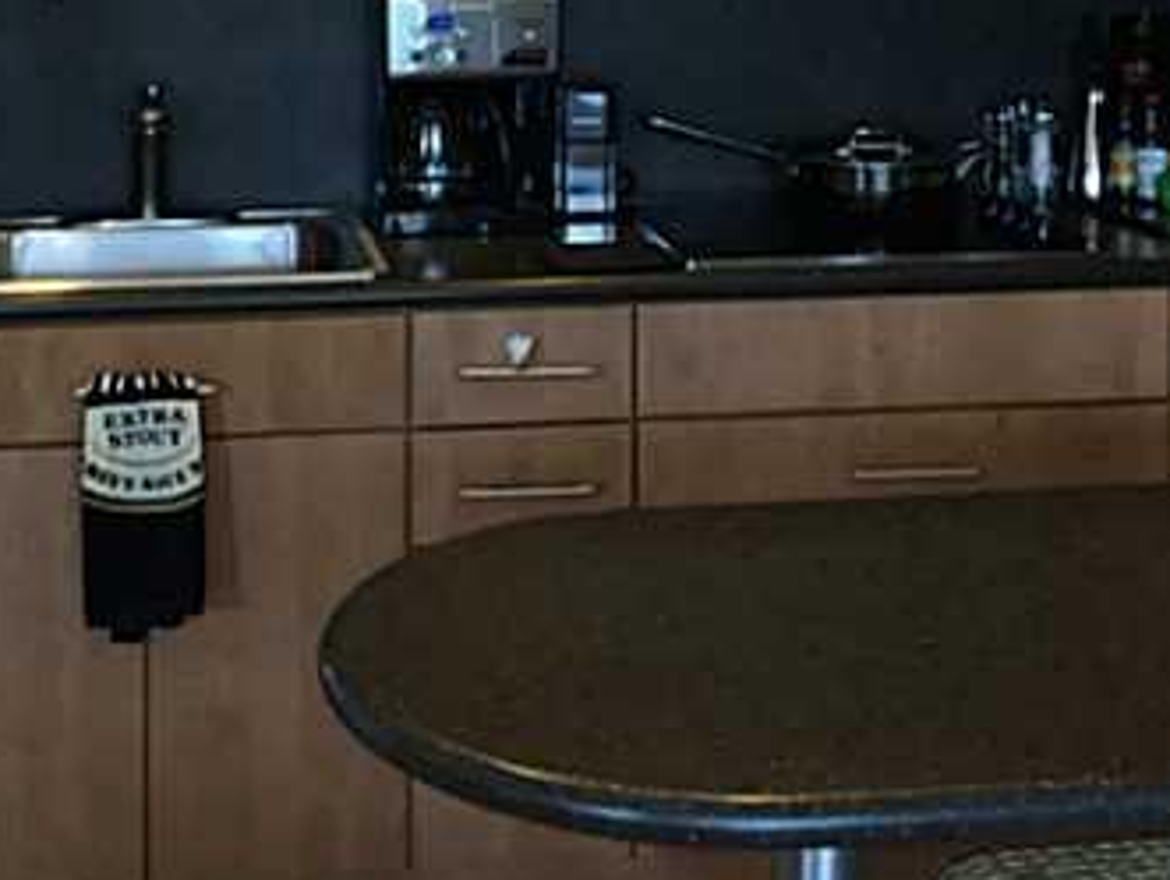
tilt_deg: -3.5
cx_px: 544
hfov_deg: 27.7
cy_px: -78
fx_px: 2369
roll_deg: -0.5
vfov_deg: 20.1
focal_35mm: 70
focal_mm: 4.15
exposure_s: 1/30
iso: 125
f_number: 2.2
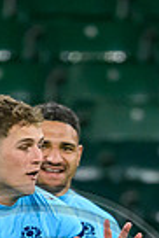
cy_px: 362
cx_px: 158
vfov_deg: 0.6
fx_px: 23887
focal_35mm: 3615
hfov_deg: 0.4
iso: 5000
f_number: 4
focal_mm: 560
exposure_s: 1/1600
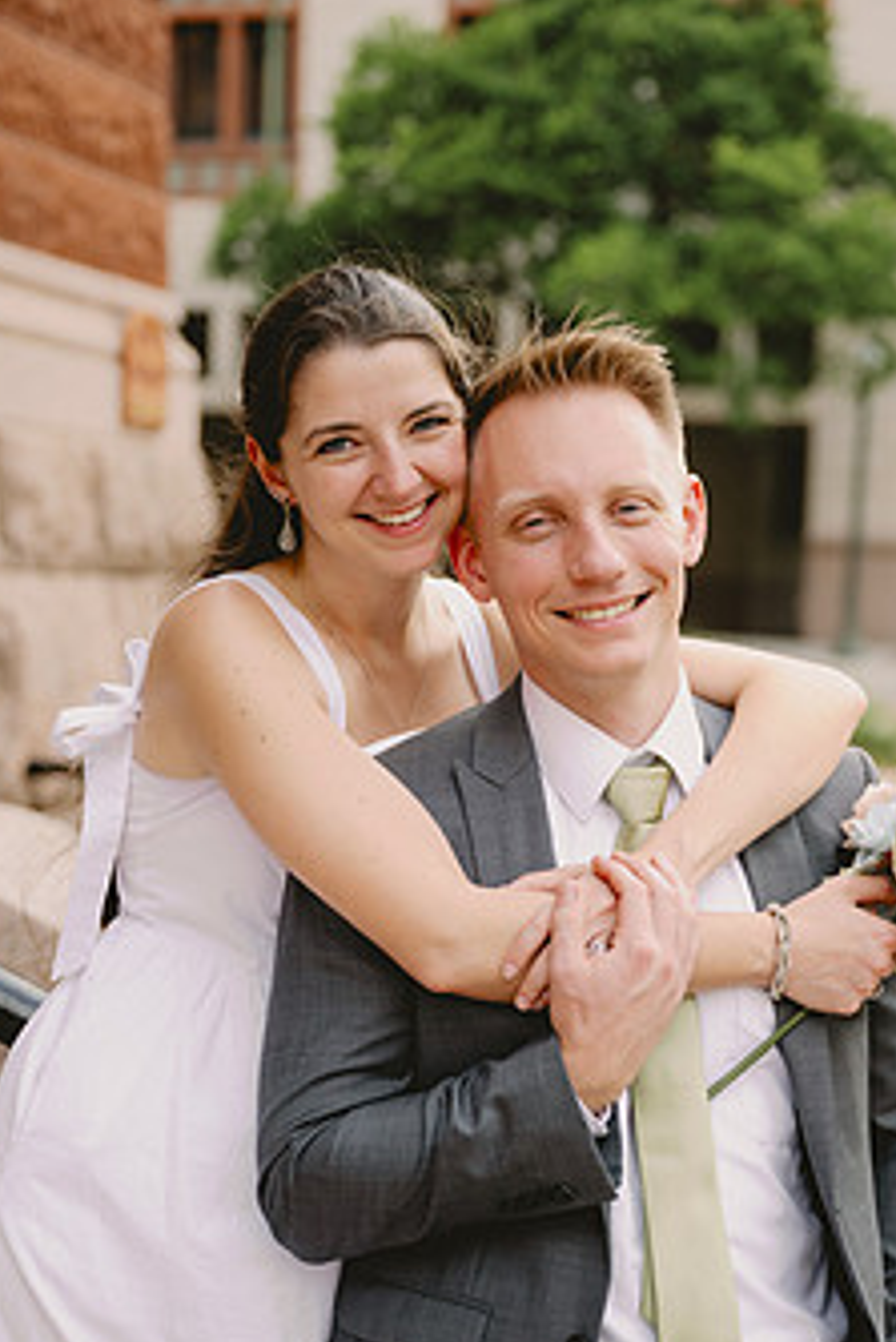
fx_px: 2760
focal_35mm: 74
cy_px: 856
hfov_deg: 18.4
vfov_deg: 27.2
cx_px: 542
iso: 400
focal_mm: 55
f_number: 2.8
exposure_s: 1/1000
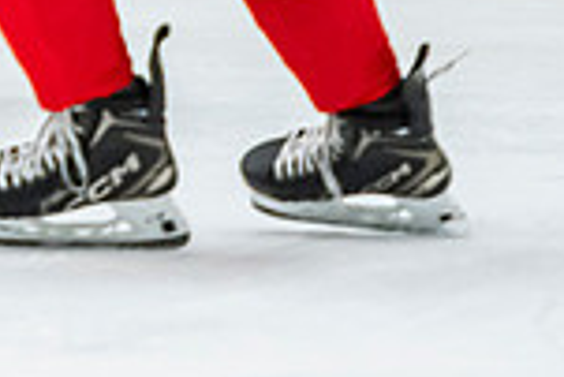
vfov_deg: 1.4
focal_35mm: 987
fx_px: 15478
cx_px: -332
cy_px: -452
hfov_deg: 2.1
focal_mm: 165
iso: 2000
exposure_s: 1/640
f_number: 3.2
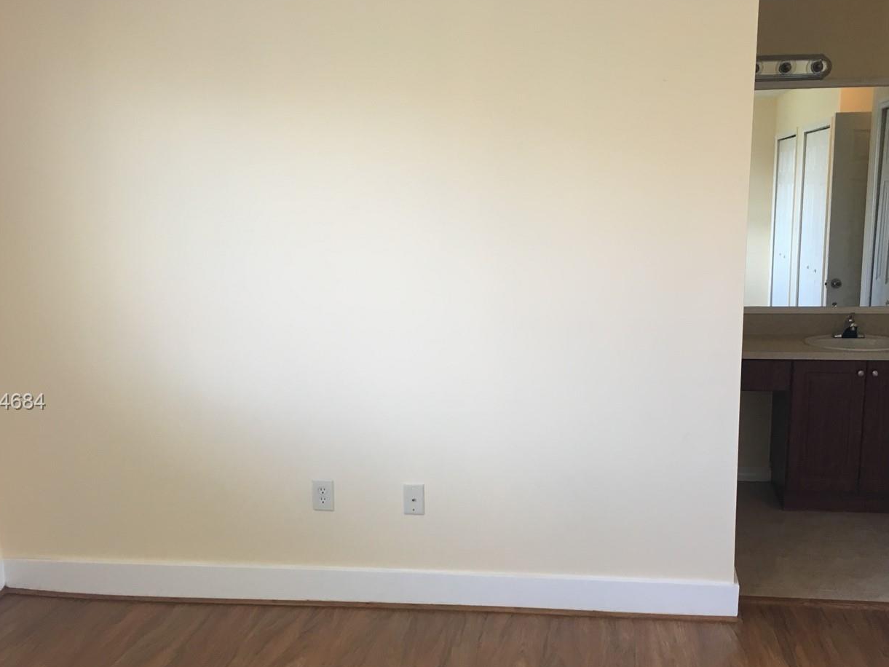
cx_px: 517
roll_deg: +0.9
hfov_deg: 48.8
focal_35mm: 38
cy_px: 403
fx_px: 976
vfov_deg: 37.6
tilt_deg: -12.8
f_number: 2.2
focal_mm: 4.15
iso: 64
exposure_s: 1/30
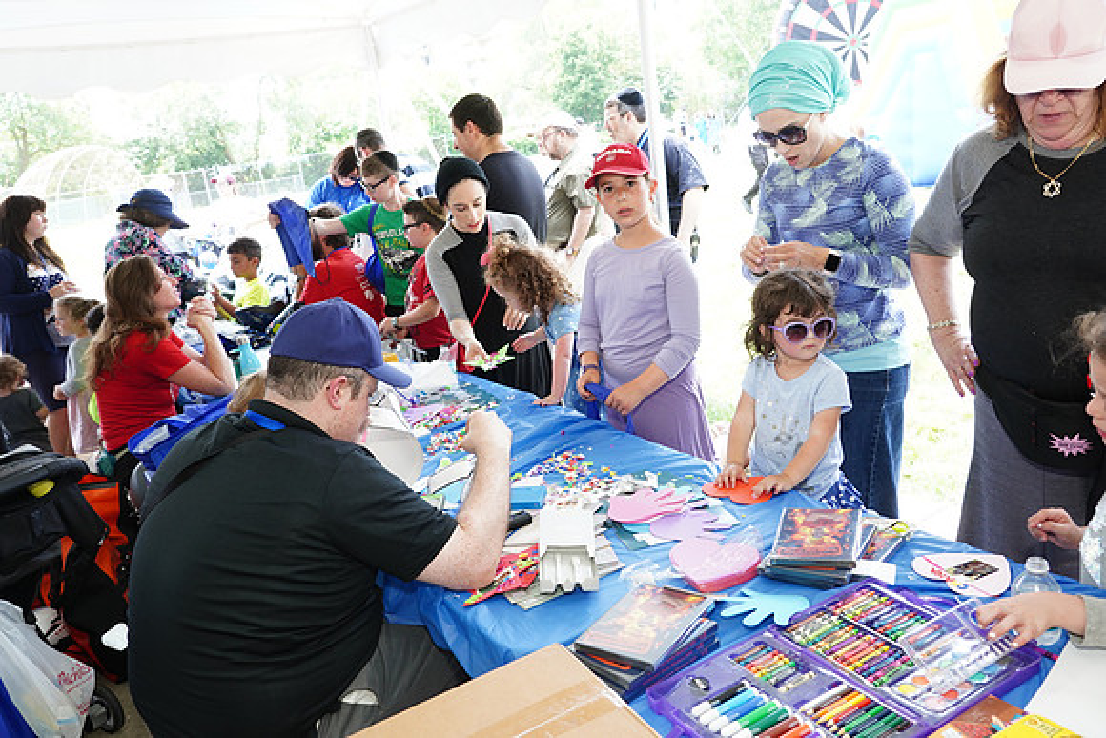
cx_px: 553
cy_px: 369
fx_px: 860
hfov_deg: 65.5
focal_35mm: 28
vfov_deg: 46.4
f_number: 7.1
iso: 1250
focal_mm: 28
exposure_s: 1/125
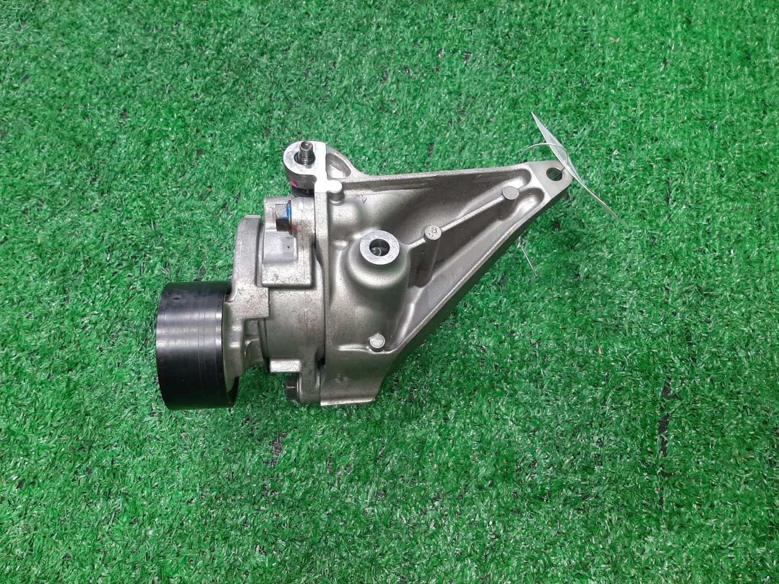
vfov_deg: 53.1
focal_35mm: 26
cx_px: 390
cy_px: 292
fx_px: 585
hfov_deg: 67.3
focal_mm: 3.93
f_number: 1.7
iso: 95
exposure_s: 1/50
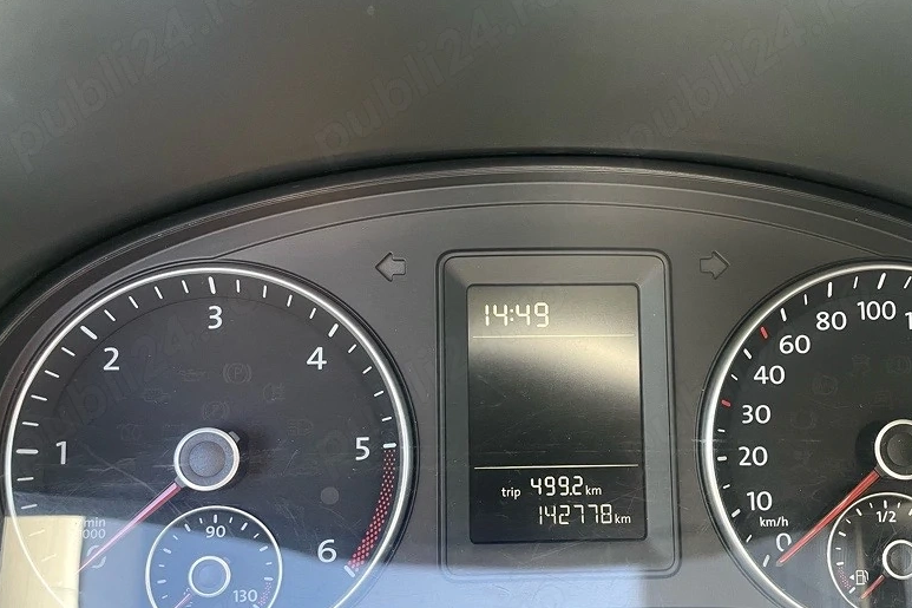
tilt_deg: -27.1
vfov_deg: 37.6
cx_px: 517
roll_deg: -2.4
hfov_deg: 54.3
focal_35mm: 35
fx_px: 886
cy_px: 381
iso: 125
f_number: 1.6
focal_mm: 4.2
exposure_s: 1/83
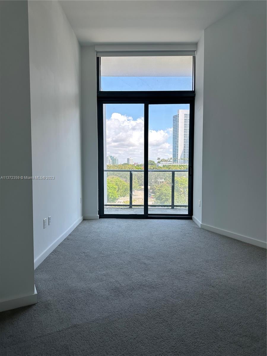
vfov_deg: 71.6
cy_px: 178
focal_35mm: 24
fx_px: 247
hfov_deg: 56.8
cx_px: 134
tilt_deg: -2.9
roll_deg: +0.0
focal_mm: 6.86
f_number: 1.78
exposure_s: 1/567
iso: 80
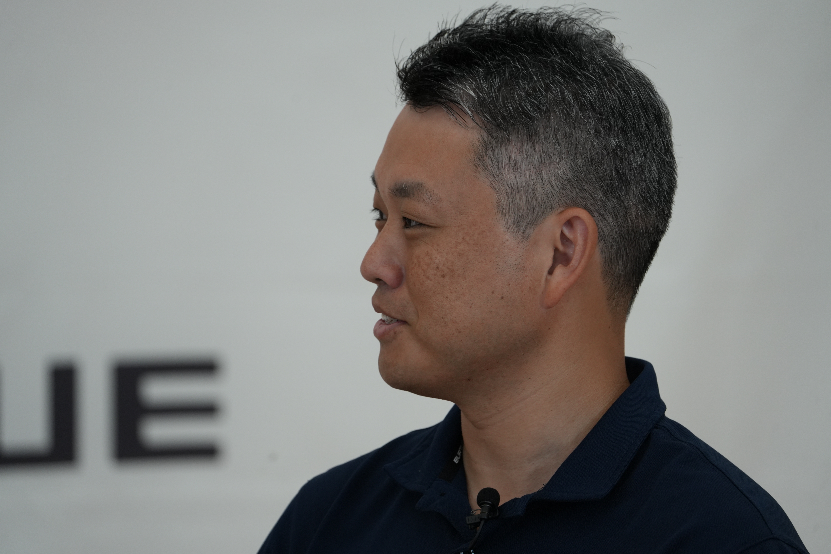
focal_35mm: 282
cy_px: 277
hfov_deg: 7.3
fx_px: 6509
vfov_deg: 4.9
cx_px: 416
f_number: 6.3
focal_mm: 282
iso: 1250
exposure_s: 1/200
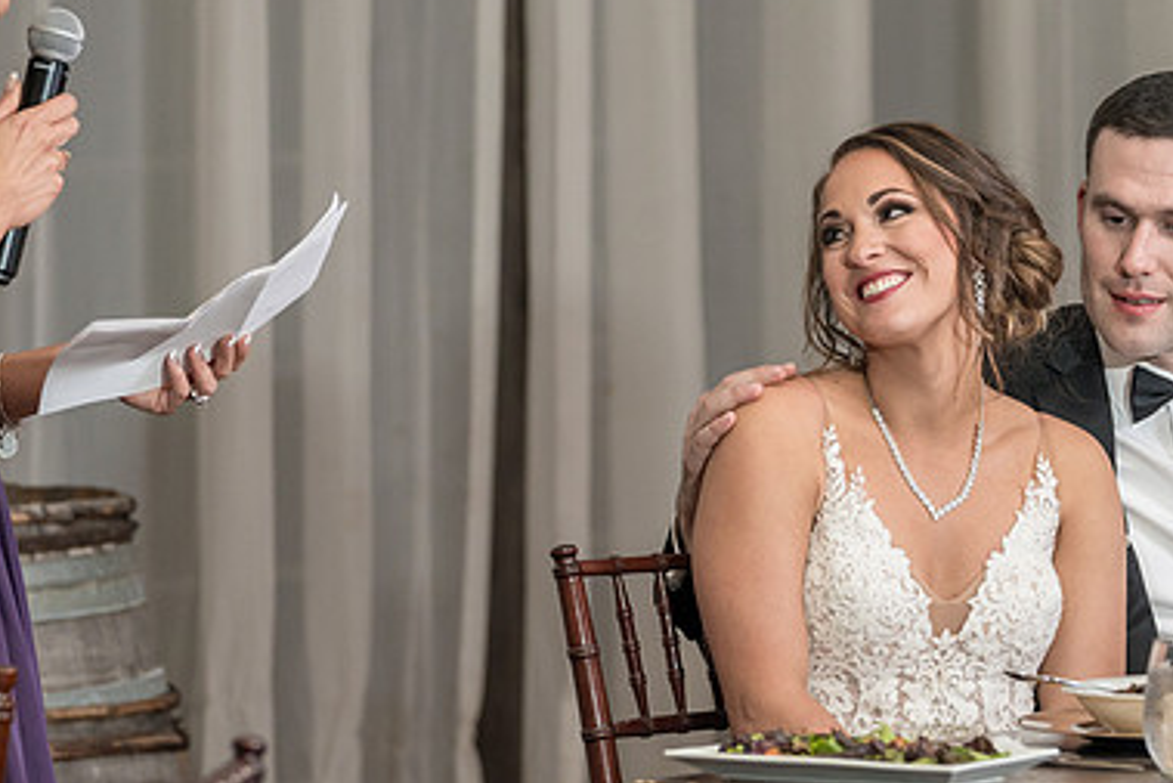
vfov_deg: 6.2
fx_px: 7203
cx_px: 541
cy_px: 253
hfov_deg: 9.3
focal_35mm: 221
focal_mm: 122
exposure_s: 1/200
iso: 2000
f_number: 4
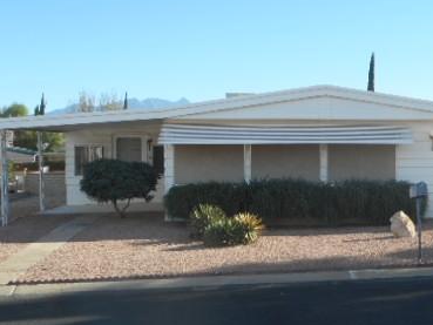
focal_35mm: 59
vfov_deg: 24.8
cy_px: 180
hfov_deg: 32.2
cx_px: 318
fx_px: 738
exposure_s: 1/320
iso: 80
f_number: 4.2
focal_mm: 6
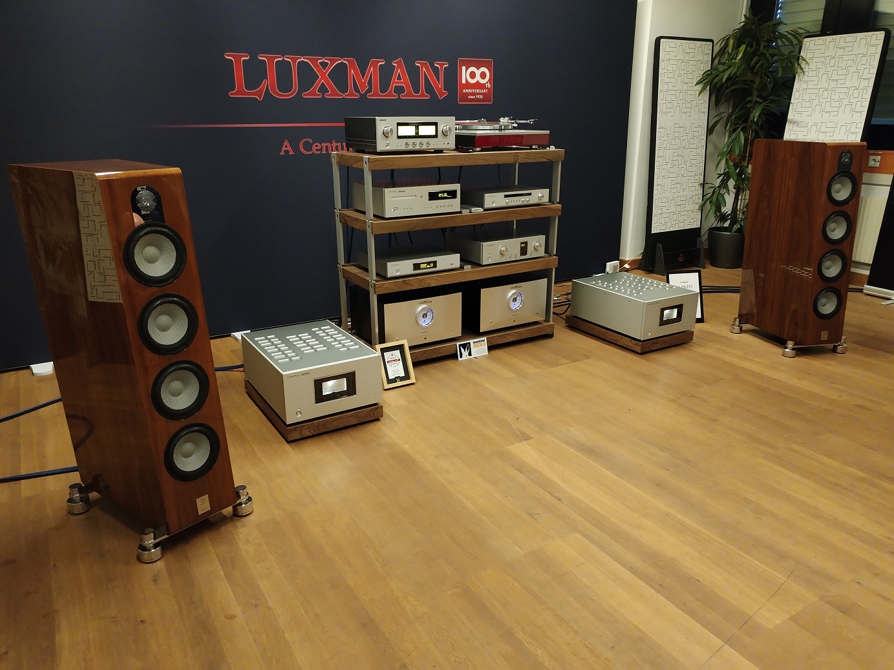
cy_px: 335
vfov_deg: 48.2
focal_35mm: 29
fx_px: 749
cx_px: 447
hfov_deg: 61.7
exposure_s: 1/25
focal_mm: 4.75
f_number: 1.8
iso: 1360
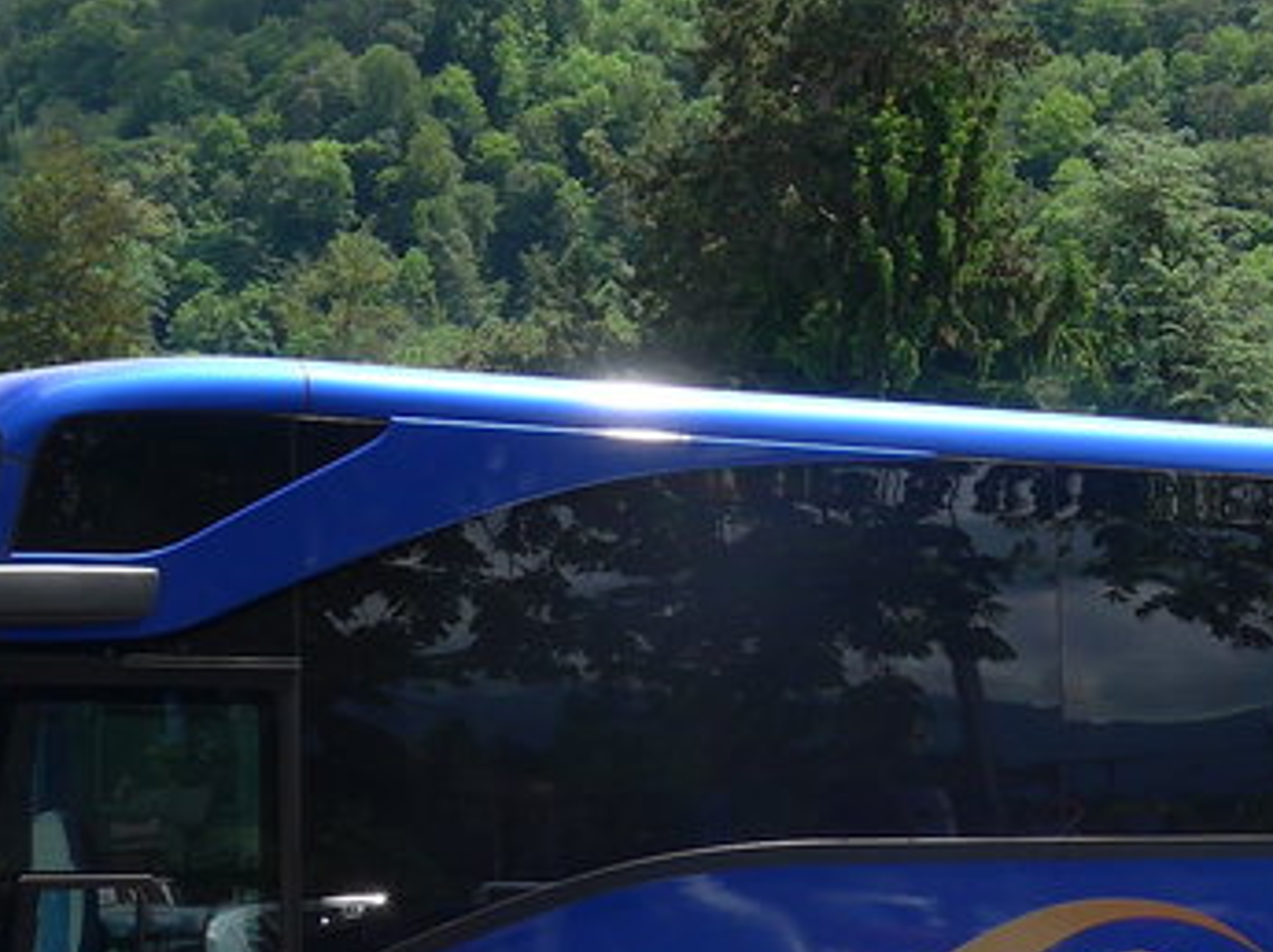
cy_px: 683
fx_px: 3710
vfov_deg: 14.6
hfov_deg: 19.1
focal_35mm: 101
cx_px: 1173
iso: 80
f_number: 2.8
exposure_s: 1/1000
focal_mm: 6
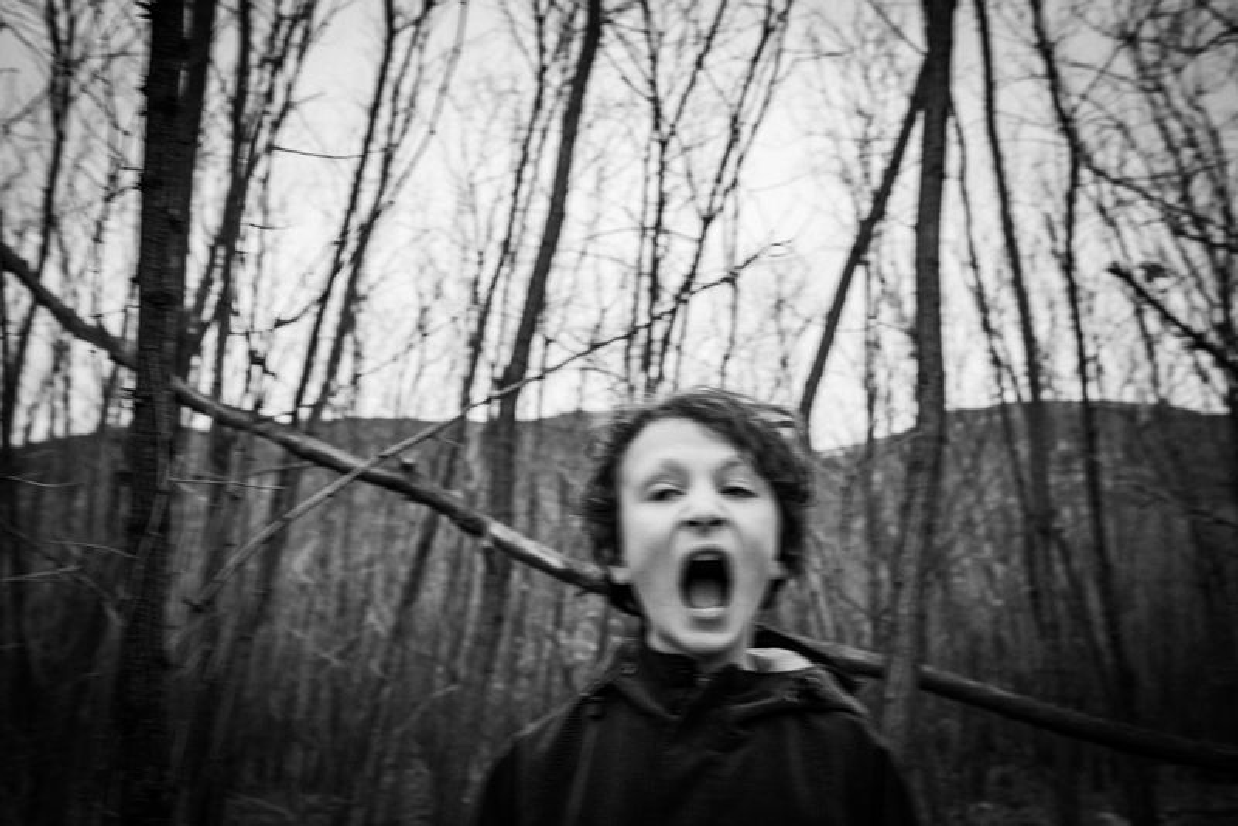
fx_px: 1204
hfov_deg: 54.4
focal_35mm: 35
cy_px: 413
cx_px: 619
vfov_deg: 37.9
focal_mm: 35
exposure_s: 1/80
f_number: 6.3
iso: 80
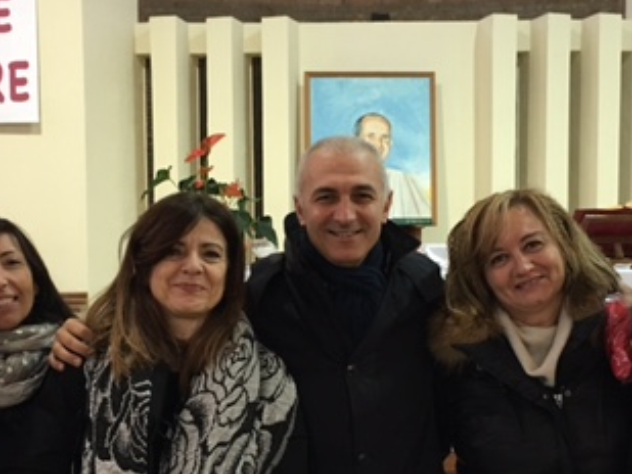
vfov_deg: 24.3
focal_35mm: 60
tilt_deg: -3.9
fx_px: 1096
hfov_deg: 32.2
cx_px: 303
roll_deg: +0.2
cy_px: 319
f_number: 2.2
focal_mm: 4.15
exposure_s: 1/33
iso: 160
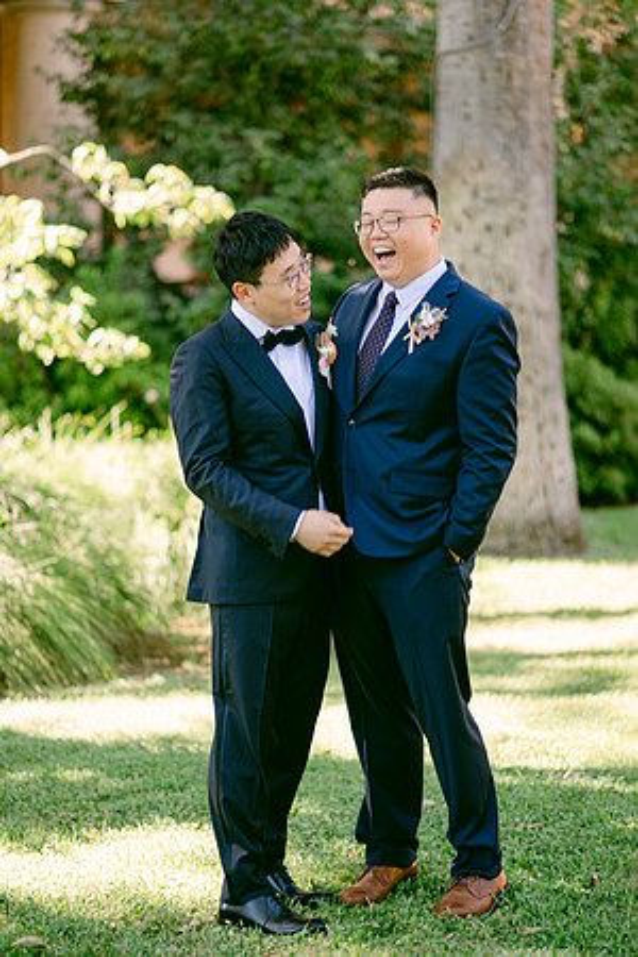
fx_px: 2259
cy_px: 478
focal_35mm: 85
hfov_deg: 16.1
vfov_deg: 23.9
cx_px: 319
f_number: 1.8
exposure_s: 1/400
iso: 80
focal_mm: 85
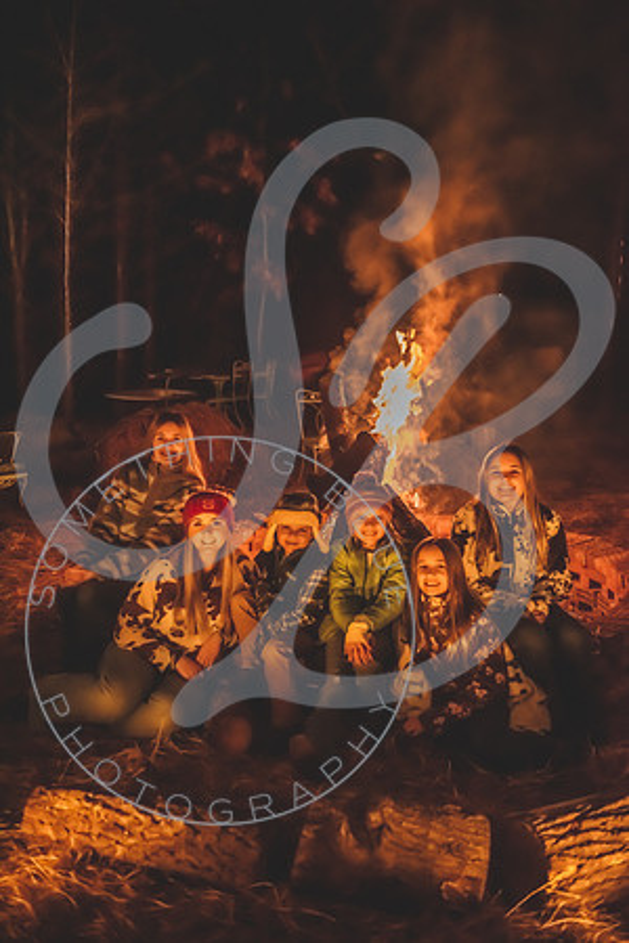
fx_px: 1153
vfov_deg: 44.5
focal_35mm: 44
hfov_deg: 30.5
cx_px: 314
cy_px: 472
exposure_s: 1/160
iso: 4000
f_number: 2.8
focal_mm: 44
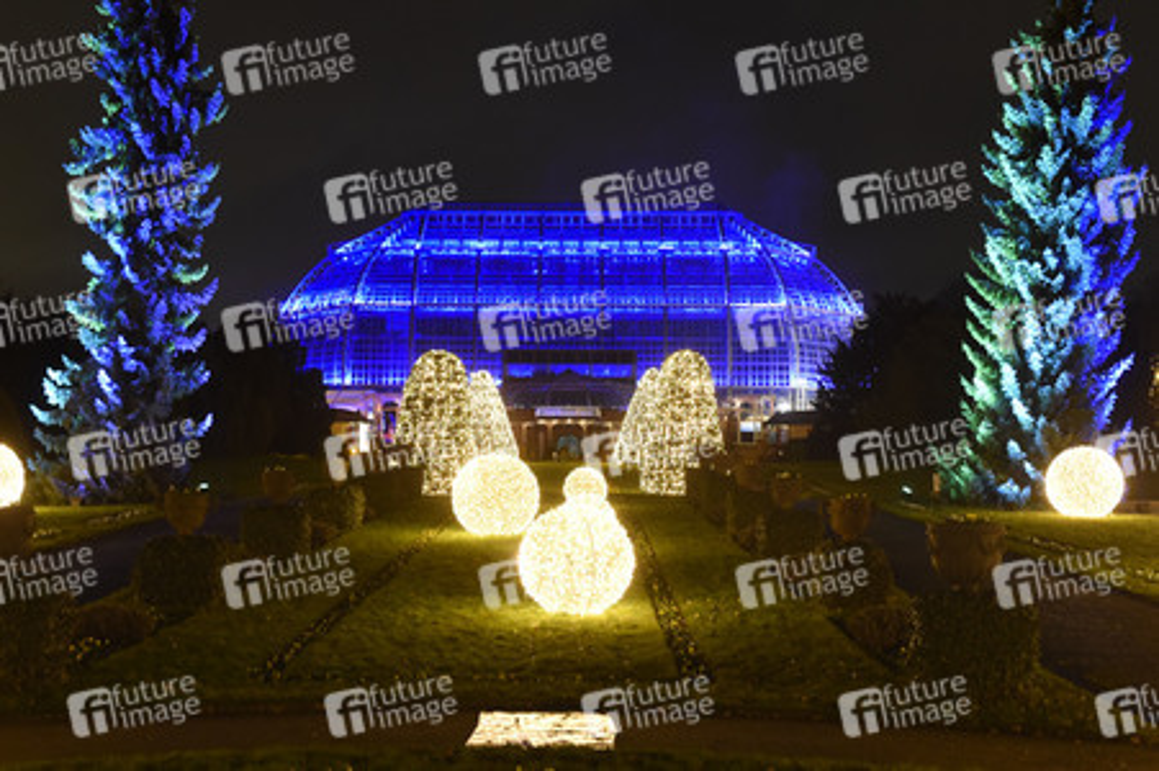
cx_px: 580
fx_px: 1448
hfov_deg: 43.6
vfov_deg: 29.8
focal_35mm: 45
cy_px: 386
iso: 3200
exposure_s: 1/10
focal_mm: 45
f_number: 5.6
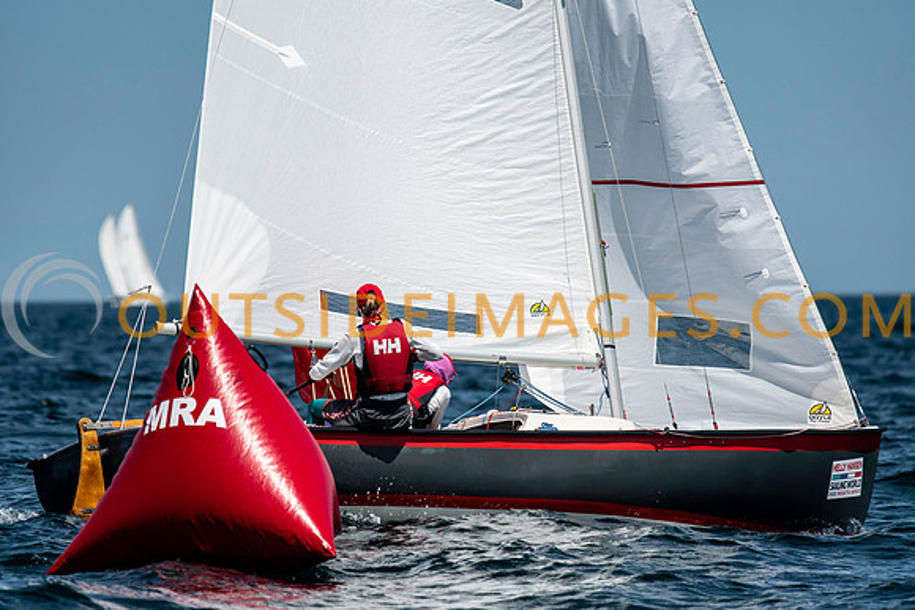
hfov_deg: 4.6
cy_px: 305
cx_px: 458
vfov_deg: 3.1
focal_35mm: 450
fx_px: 11440
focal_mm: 300
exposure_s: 1/5000
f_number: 5
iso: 320
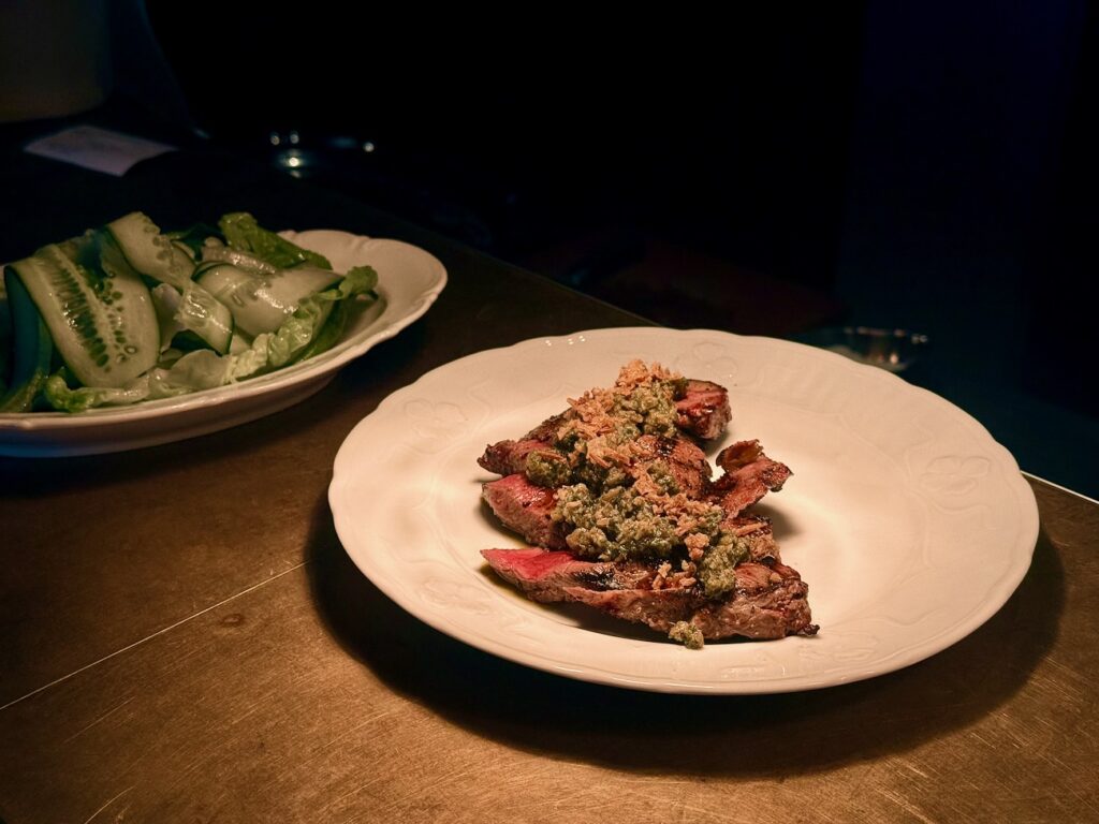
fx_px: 1524
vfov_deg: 30.3
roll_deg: -0.6
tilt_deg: -27.6
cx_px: 550
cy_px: 412
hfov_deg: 39.7
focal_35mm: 48
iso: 64
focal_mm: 6.76
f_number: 1.78
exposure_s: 1/1754
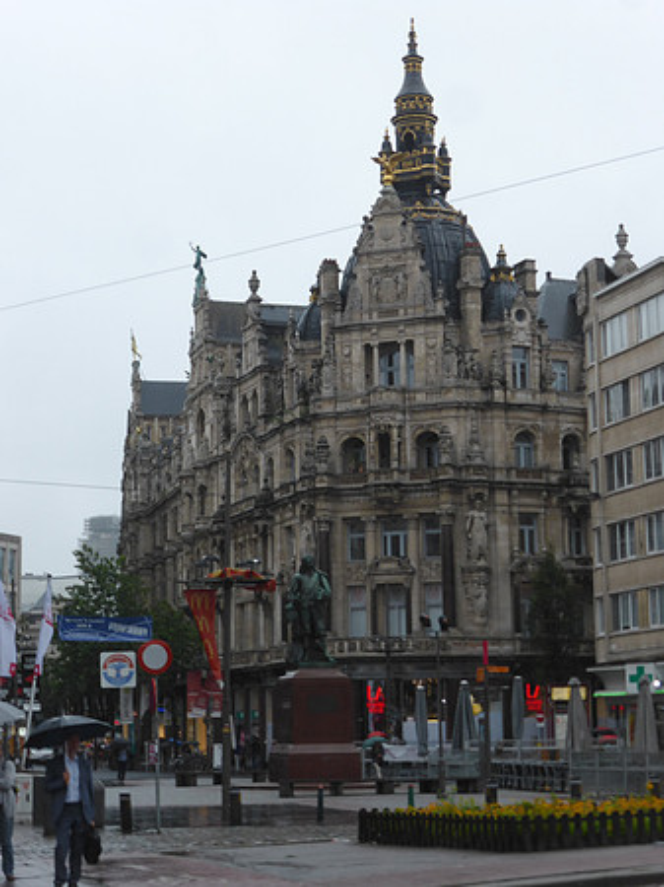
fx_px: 1920
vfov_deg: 26.0
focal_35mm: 75
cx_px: 332
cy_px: 444
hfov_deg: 19.6
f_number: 5
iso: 125
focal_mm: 13.3
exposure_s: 1/60
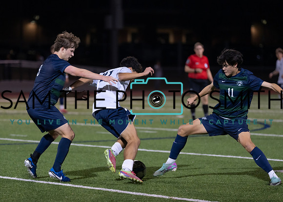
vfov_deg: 7.3
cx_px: 108
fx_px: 1593
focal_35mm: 198
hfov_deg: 10.1
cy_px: 117
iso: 2000
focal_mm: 158
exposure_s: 1/1000
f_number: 2.8
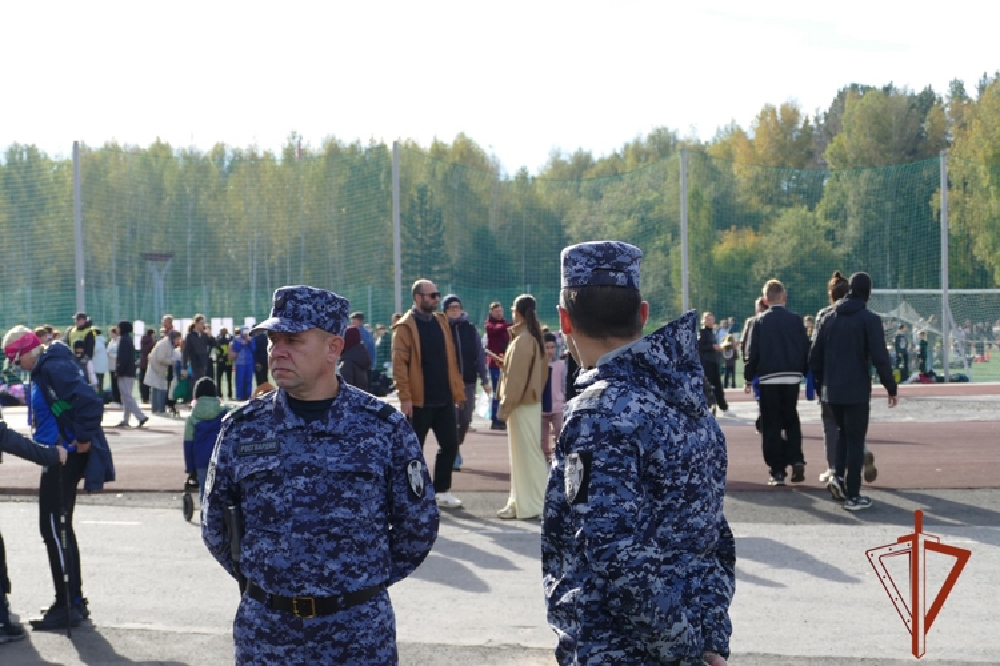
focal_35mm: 69
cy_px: 333
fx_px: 1917
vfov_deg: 19.7
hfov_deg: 29.2
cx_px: 500
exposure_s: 1/640
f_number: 3.6
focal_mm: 25.32
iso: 125
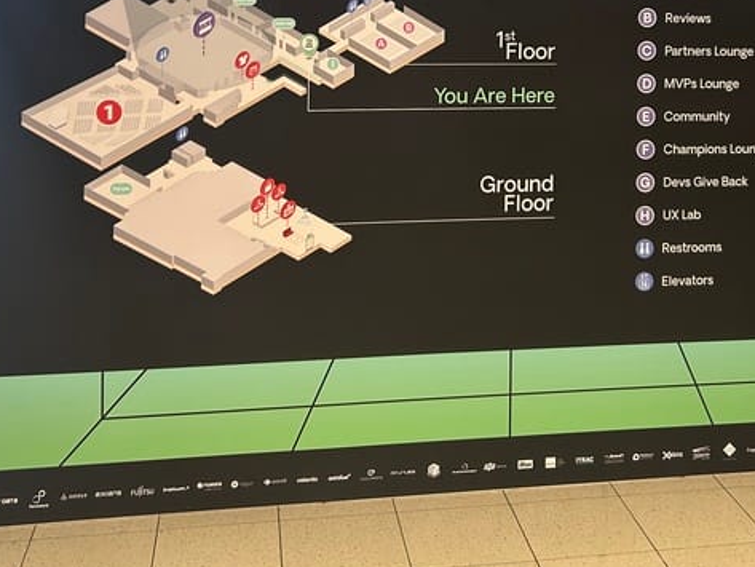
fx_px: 1200
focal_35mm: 55
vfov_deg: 25.2
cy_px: -14
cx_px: 474
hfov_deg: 34.7
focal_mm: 5.7
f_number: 1.5
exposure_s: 1/50
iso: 64
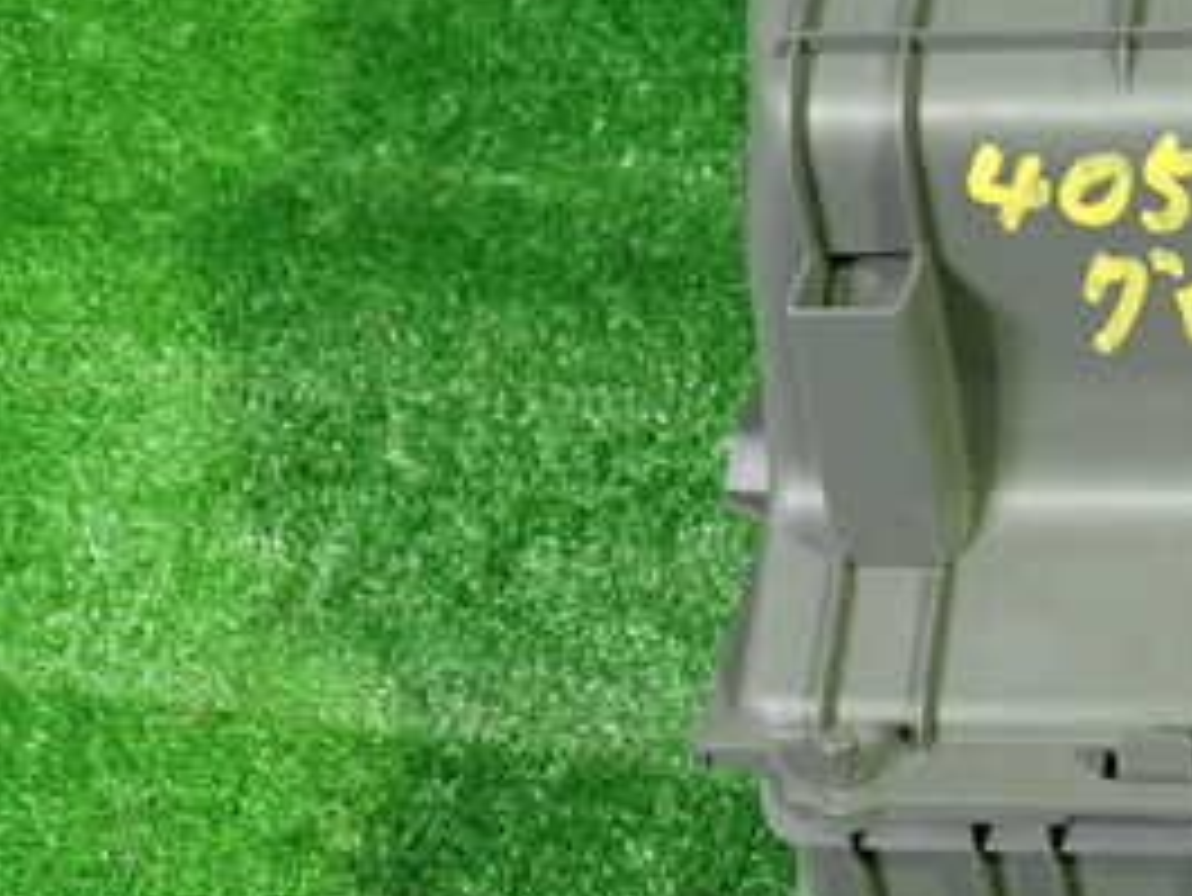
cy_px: 243
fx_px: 2343
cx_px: 1273
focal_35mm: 68
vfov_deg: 21.5
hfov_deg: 26.5
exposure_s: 1/30
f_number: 2.3
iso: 640
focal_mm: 5.4
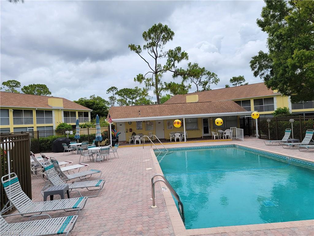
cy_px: 118
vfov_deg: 56.8
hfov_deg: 71.6
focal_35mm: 24
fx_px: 218
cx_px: 157
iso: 16
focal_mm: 6.7
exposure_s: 1/1222
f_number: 1.8
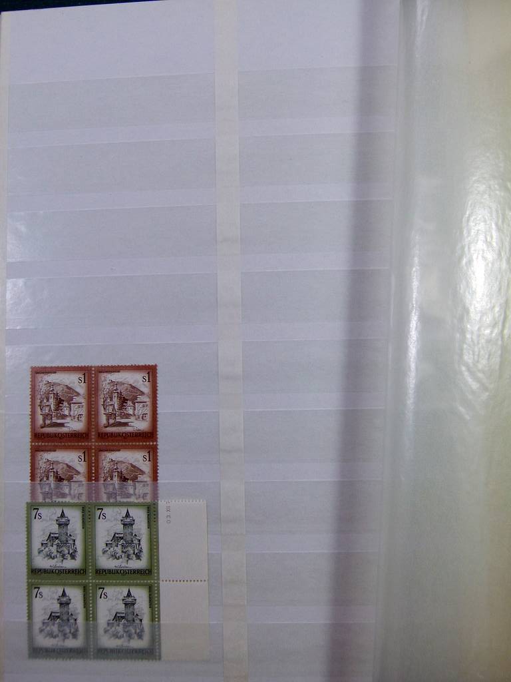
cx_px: 256
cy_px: 341
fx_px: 709
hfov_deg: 39.7
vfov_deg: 51.4
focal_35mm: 36
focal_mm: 6.5
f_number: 4
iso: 100
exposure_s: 1/160
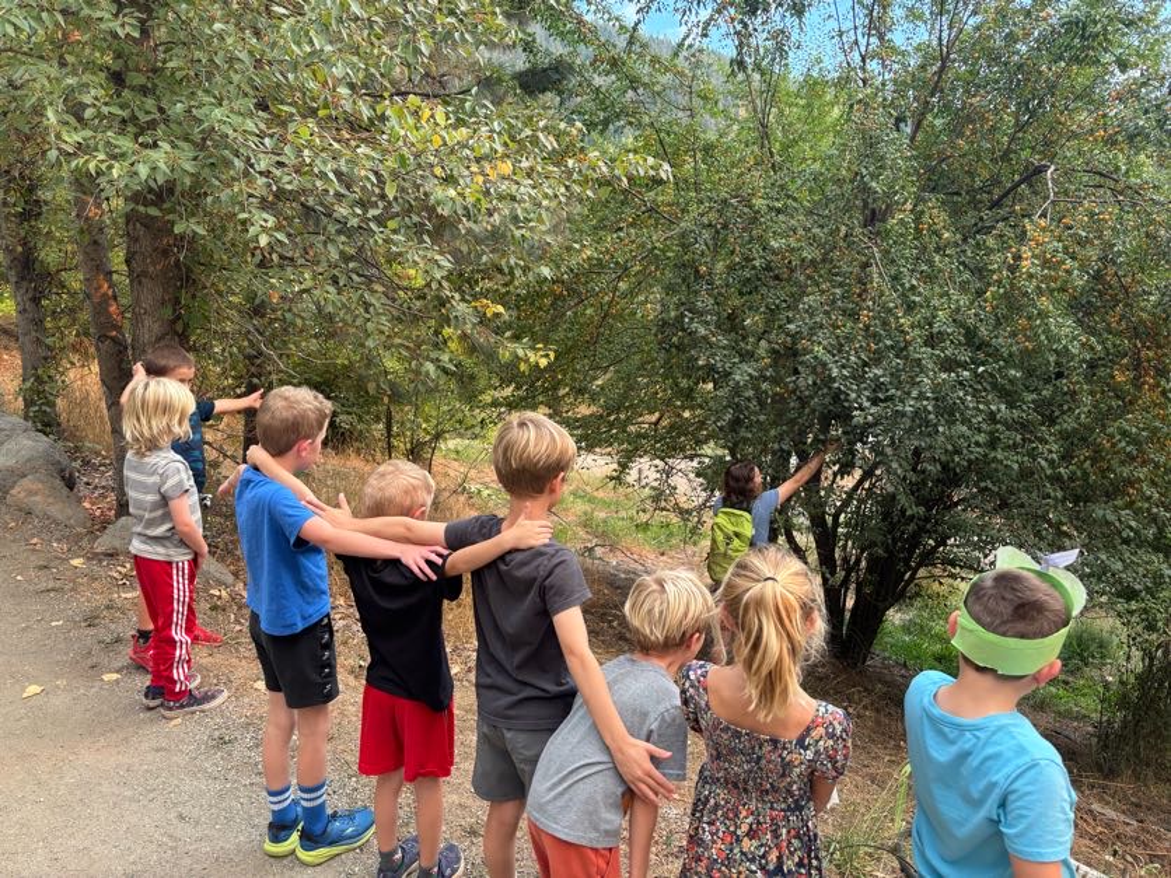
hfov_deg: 67.3
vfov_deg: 53.1
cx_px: 586
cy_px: 439
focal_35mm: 26
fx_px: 880
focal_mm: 5.96
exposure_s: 1/231
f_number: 1.6
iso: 40
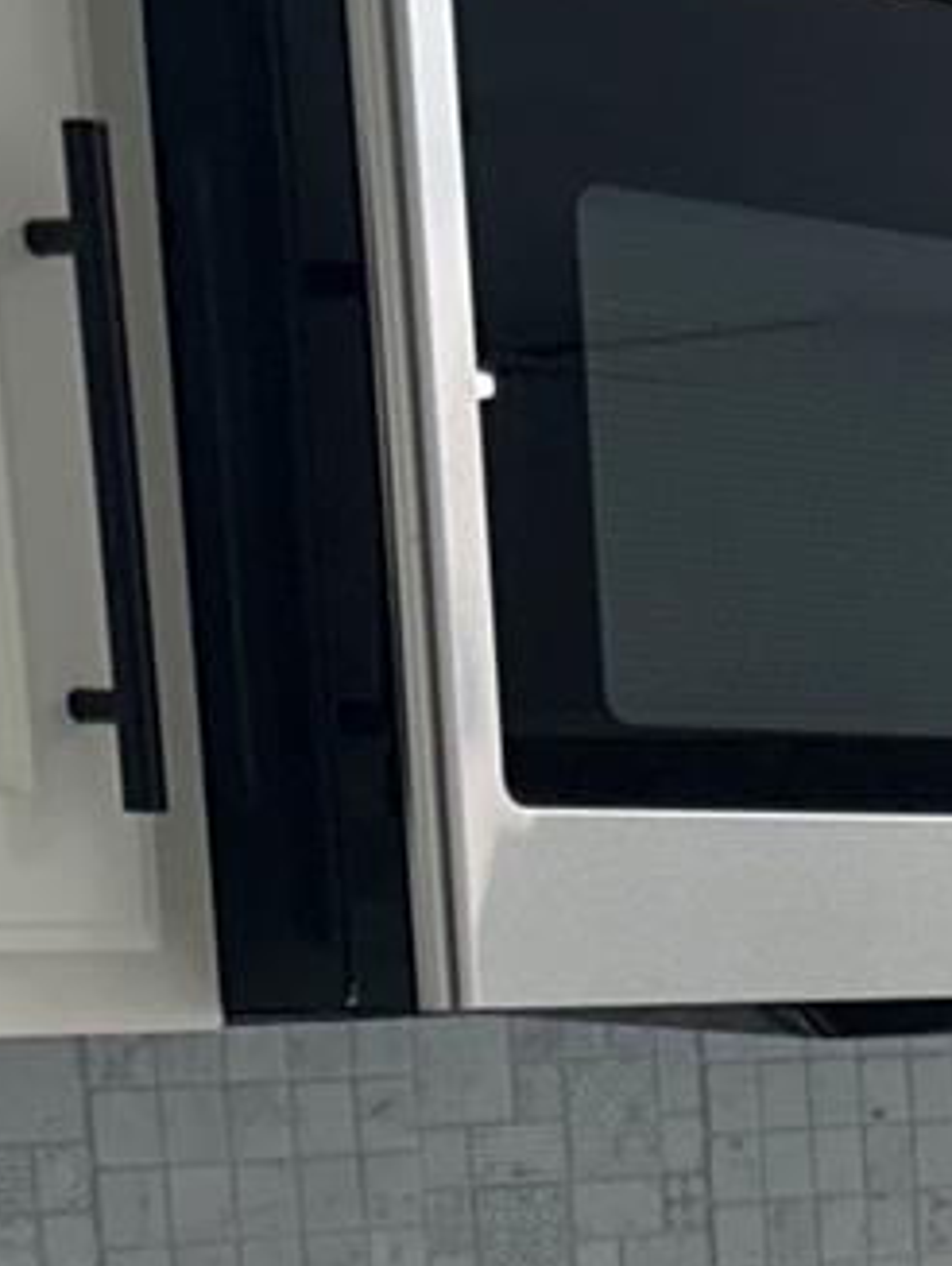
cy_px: 2056
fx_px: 4465
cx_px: 1981
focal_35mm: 122
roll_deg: -2.4
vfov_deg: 14.7
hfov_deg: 10.9
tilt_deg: -15.5
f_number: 1.5
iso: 50
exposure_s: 1/120
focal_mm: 5.7
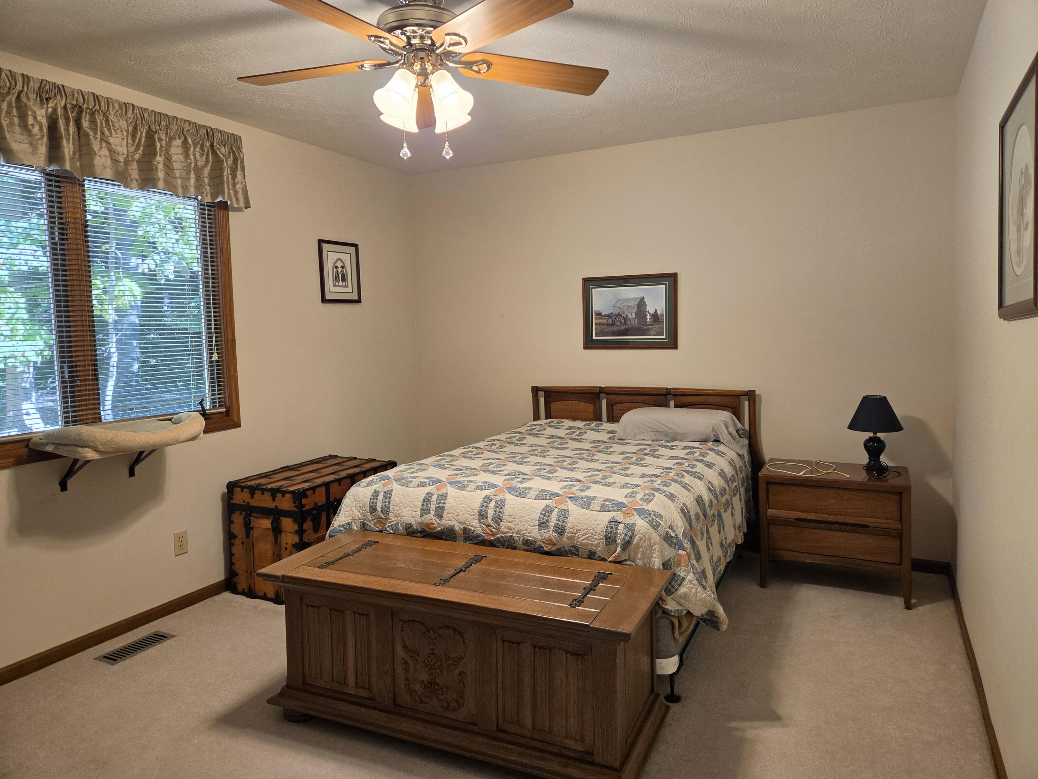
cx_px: 519
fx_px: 690
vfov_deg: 58.9
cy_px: 390
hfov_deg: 73.9
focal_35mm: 23
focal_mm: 5.4
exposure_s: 1/120
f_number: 1.8
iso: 200
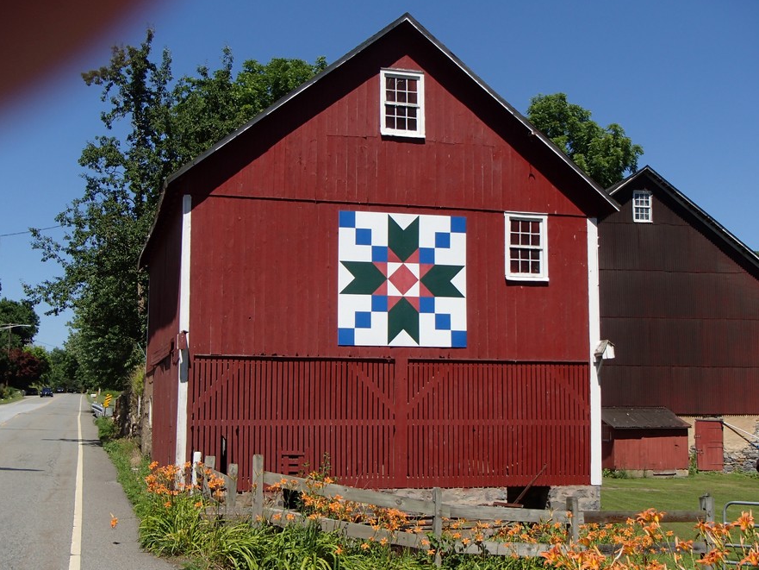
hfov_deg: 40.4
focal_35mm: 47
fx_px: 1031
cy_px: 282
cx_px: 372
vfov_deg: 30.9
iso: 100
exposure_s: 1/640
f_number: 4.9
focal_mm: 8.25
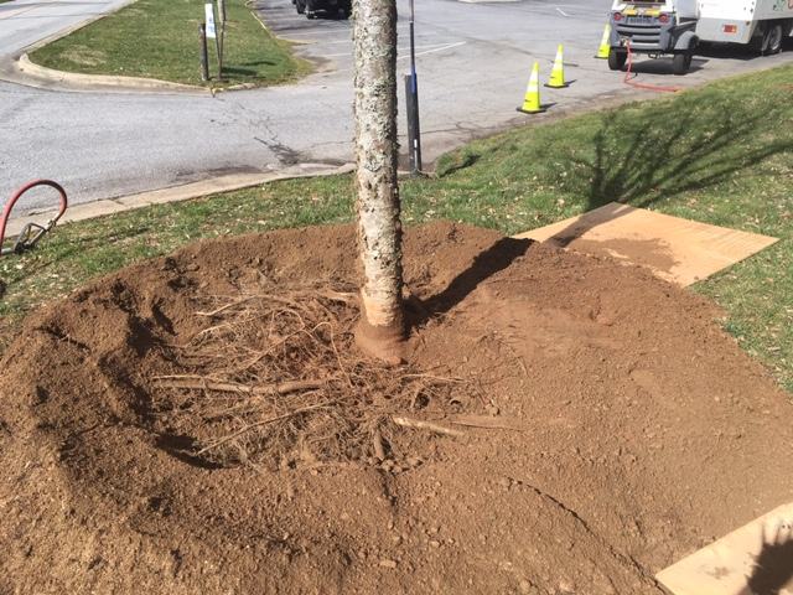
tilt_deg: -26.4
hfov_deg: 61.7
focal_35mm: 29
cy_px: 298
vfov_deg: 48.2
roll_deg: -0.2
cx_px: 396
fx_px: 664
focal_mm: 4.15
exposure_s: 1/1374
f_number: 2.2
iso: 25
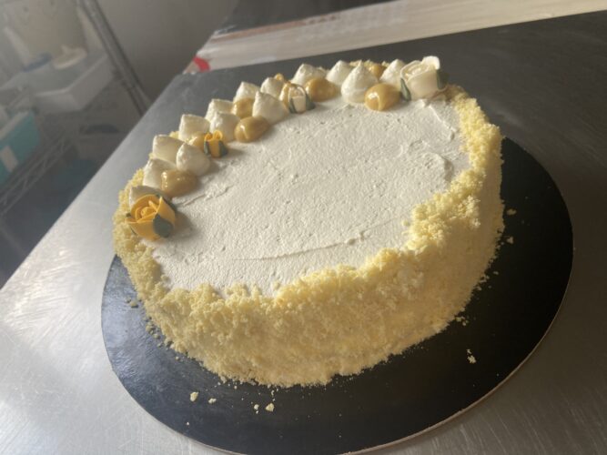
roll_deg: +19.1
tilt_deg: -42.0
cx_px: 304
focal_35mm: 26
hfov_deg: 67.3
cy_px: 228
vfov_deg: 53.0
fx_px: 456
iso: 64
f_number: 1.8
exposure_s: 1/121
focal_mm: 4.25
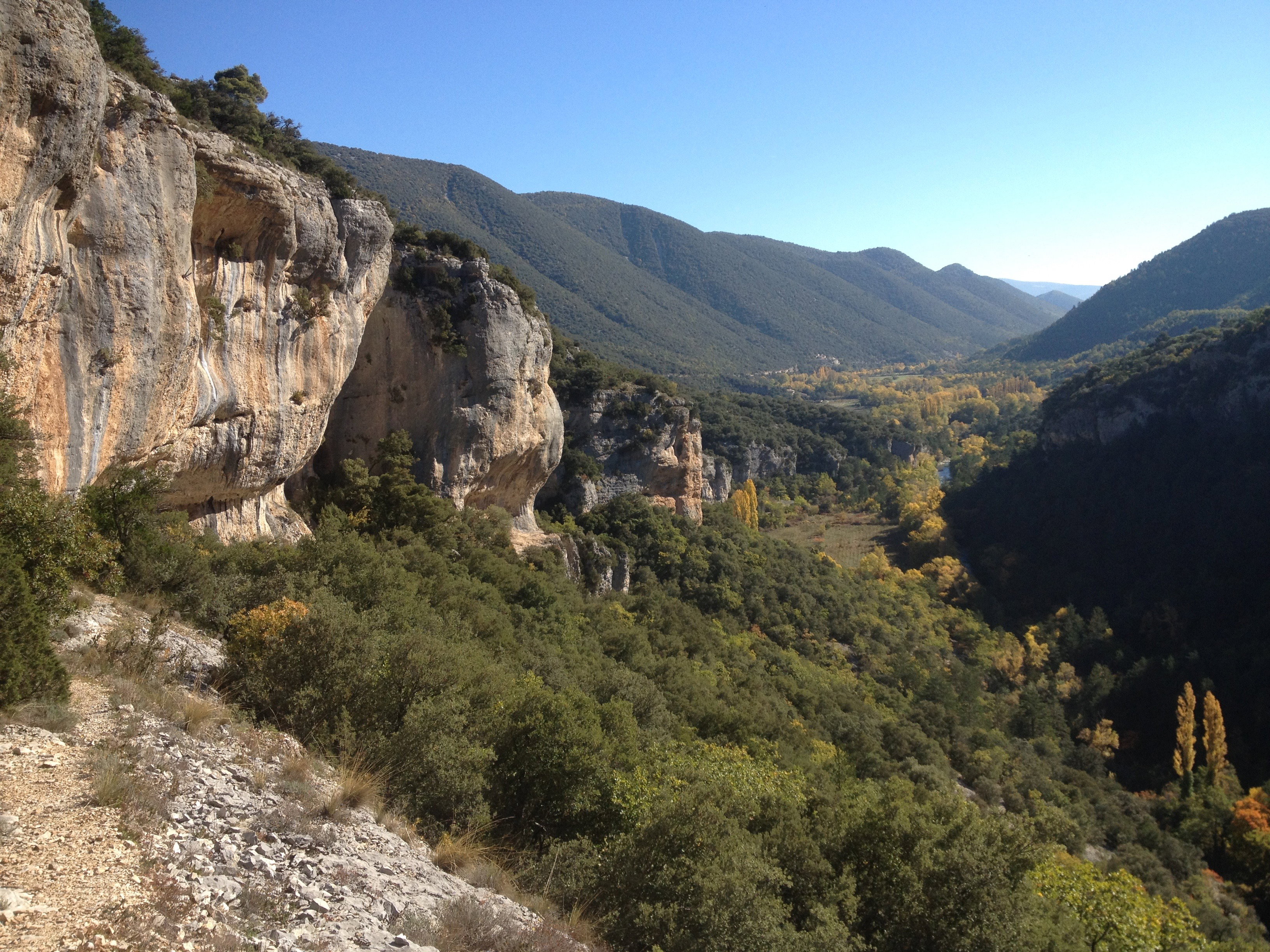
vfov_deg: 40.7
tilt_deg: -5.3
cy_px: 476
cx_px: 635
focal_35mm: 35
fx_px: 1284
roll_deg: +6.0
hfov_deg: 52.6
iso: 50
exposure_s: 1/1082
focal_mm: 4.28
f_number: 2.4
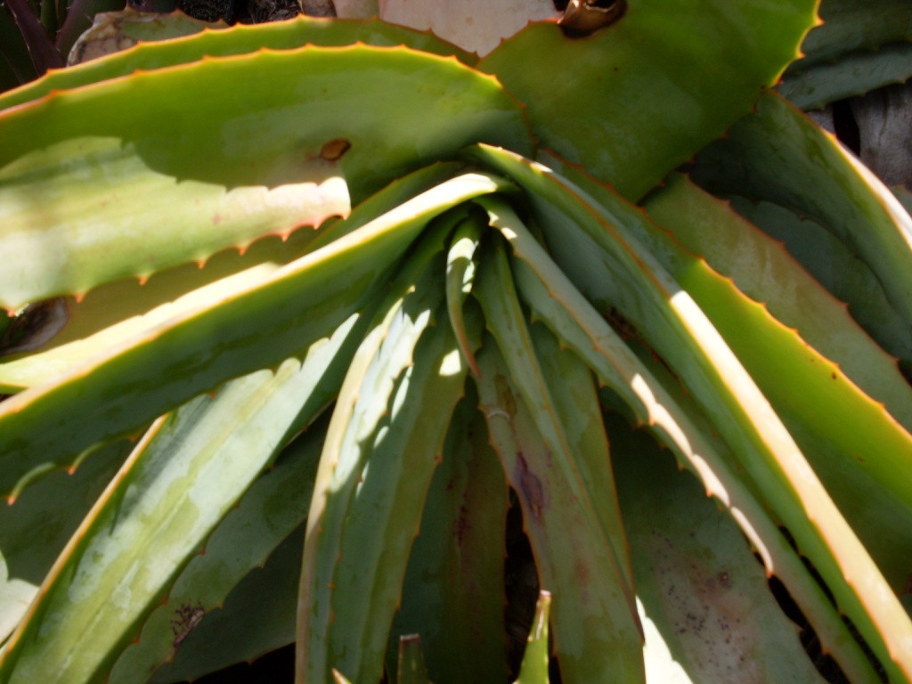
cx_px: 456
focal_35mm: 38
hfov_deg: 49.0
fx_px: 1001
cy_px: 342
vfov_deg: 37.7
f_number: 8.4
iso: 80
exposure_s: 1/125
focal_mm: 6.3
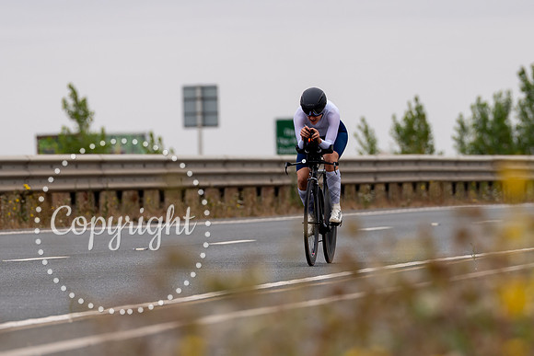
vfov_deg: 3.4
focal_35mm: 405
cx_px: 331
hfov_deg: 5.1
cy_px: 210
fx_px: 6016
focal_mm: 200
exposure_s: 1/800
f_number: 3.5
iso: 100
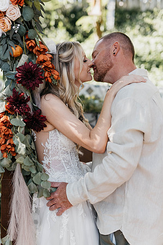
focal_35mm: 50
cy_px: 122
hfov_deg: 26.9
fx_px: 340
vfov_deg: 39.6
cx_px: 82
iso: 250
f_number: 2
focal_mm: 50
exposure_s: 1/800
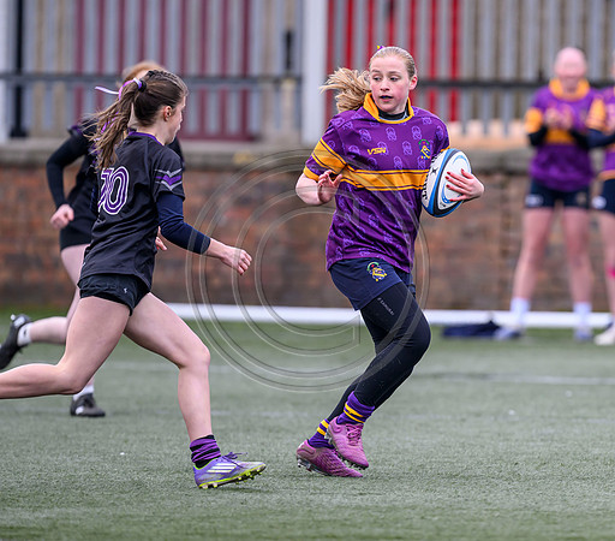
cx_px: 487
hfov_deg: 3.1
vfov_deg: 2.8
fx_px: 11246
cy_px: 265
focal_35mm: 594
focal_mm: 400
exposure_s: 1/1600
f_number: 3.5
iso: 640
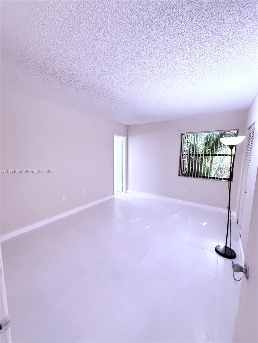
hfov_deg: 85.7
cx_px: 129
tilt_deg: -6.2
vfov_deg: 102.1
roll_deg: -0.6
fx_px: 139
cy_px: 172
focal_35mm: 14
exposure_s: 1/120
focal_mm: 2.22
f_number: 2.2
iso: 640
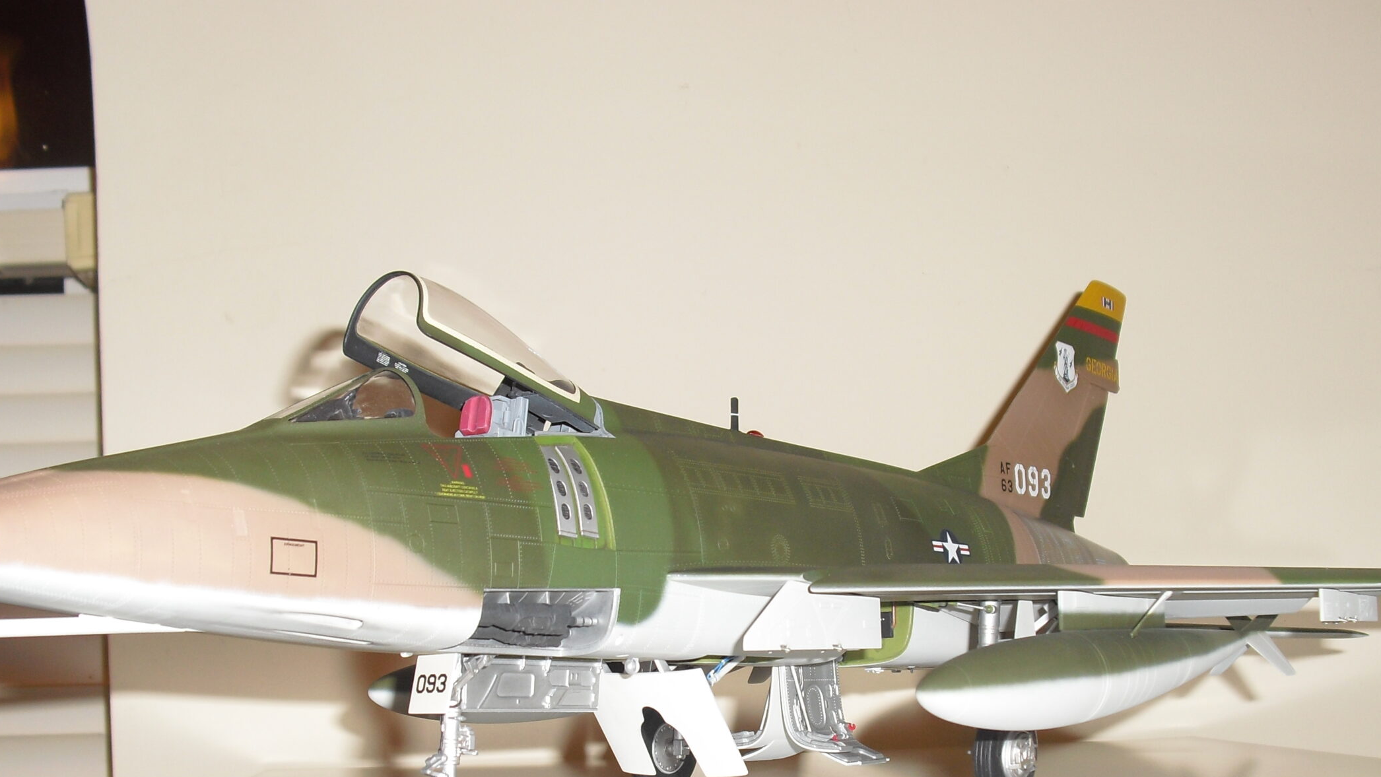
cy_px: 597
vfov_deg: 24.6
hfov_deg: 42.9
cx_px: 689
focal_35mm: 48
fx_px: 1758
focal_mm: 6.3
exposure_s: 1/60
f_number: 3.1
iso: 100
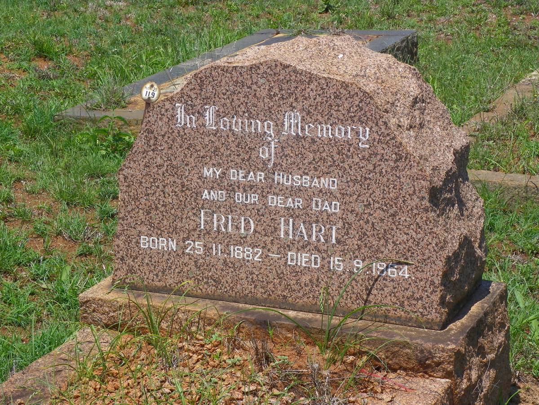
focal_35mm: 85
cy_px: 202
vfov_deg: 17.4
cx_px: 270
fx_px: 1324
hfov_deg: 23.0
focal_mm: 15.1
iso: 64
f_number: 5.6
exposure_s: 1/250
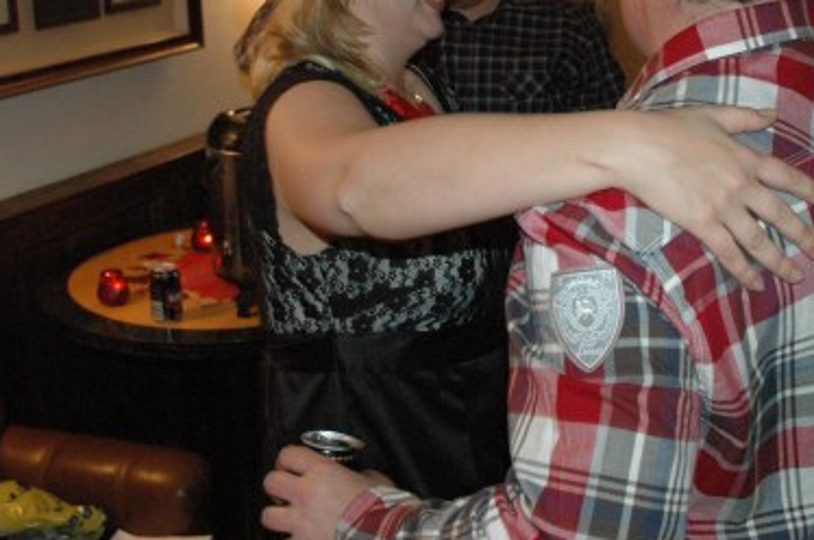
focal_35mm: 58
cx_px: 398
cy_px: 113
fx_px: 1309
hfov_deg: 34.5
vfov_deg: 23.0
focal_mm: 24
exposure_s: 1/60
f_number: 5
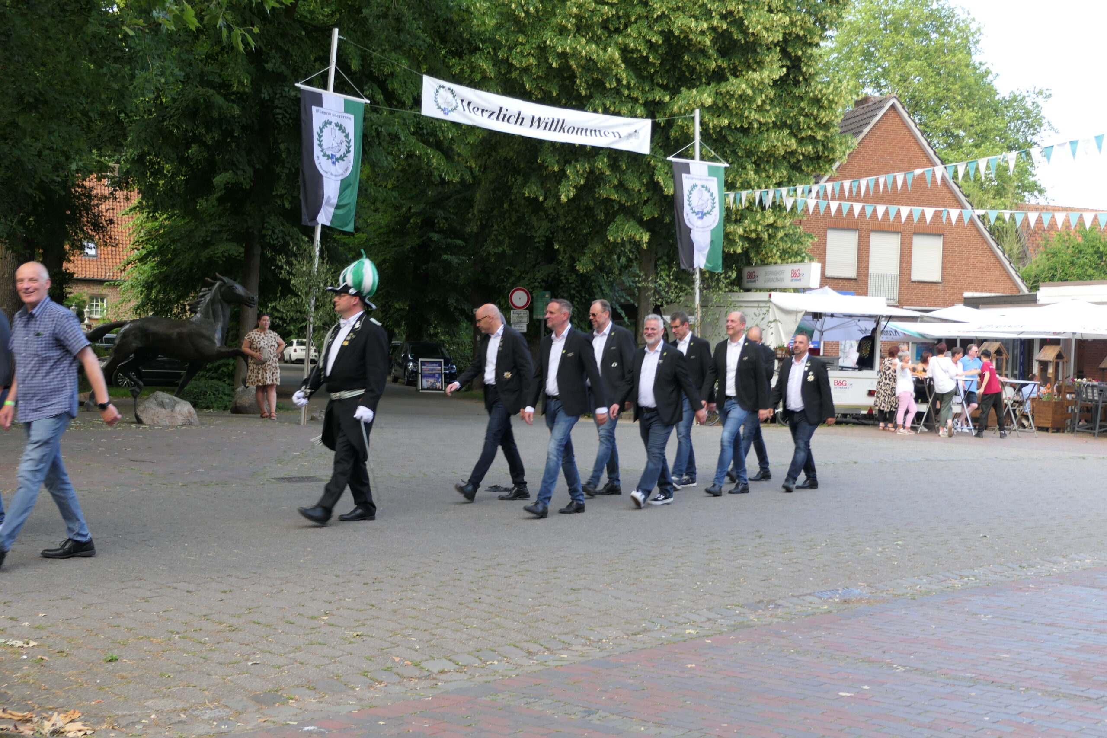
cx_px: 554
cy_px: 369
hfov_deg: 42.7
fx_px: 1414
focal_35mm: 46
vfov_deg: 29.2
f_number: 3.5
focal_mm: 16.9
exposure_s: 1/80
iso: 200
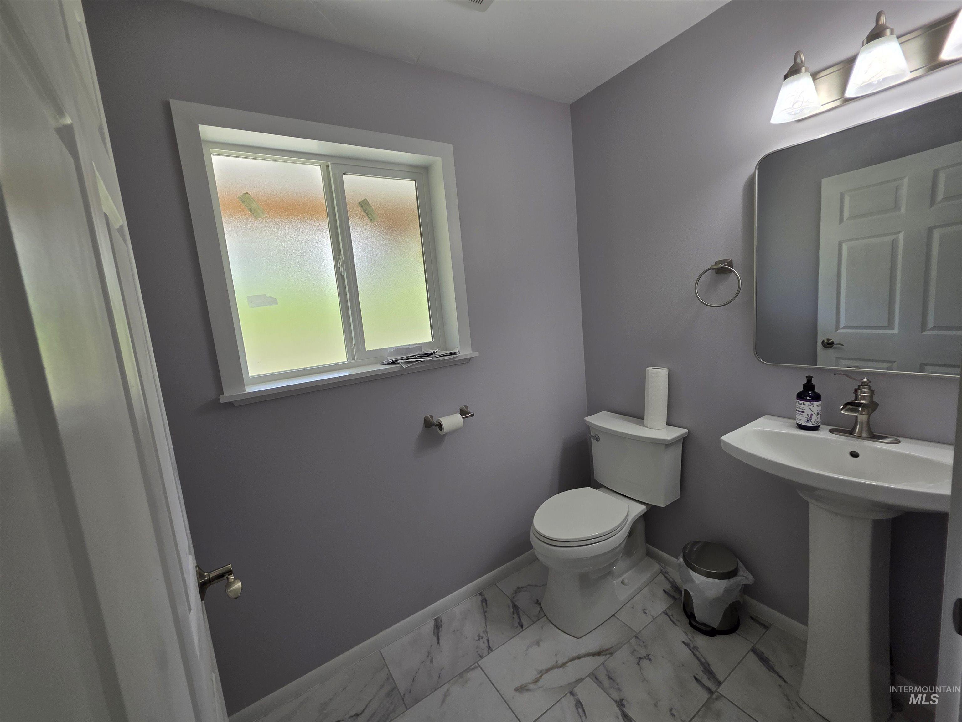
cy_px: 361
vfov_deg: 89.9
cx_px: 481
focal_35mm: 13
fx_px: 361
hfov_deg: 106.2
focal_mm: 2.2
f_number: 1.9
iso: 40
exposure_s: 1/120
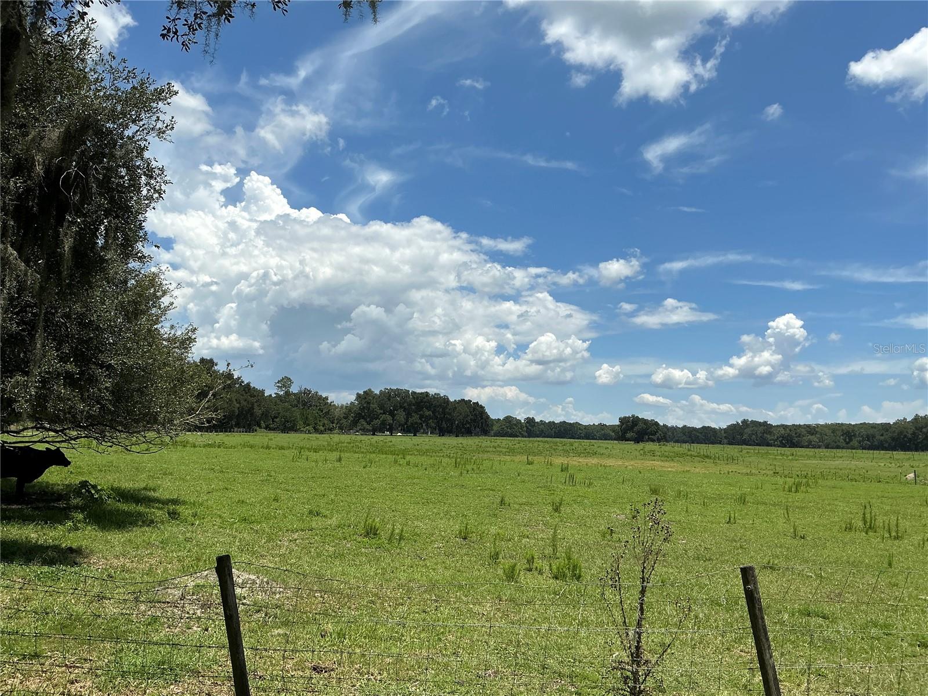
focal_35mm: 28
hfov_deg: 63.4
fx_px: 751
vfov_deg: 49.7
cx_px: 464
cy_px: 348
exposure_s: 1/3125
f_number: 1.8
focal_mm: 3
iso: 25
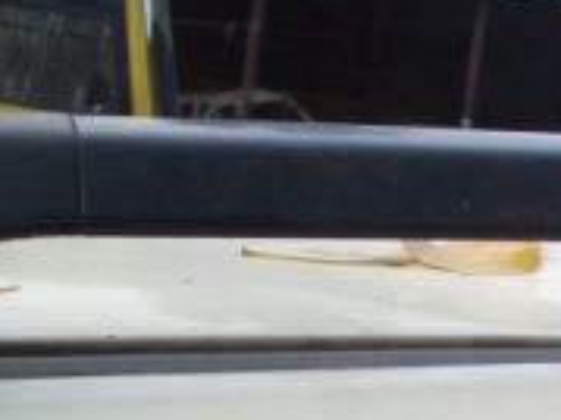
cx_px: 649
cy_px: 364
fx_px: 1458
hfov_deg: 20.5
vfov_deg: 16.2
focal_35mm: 90
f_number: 2.7
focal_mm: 6
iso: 113
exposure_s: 1/128
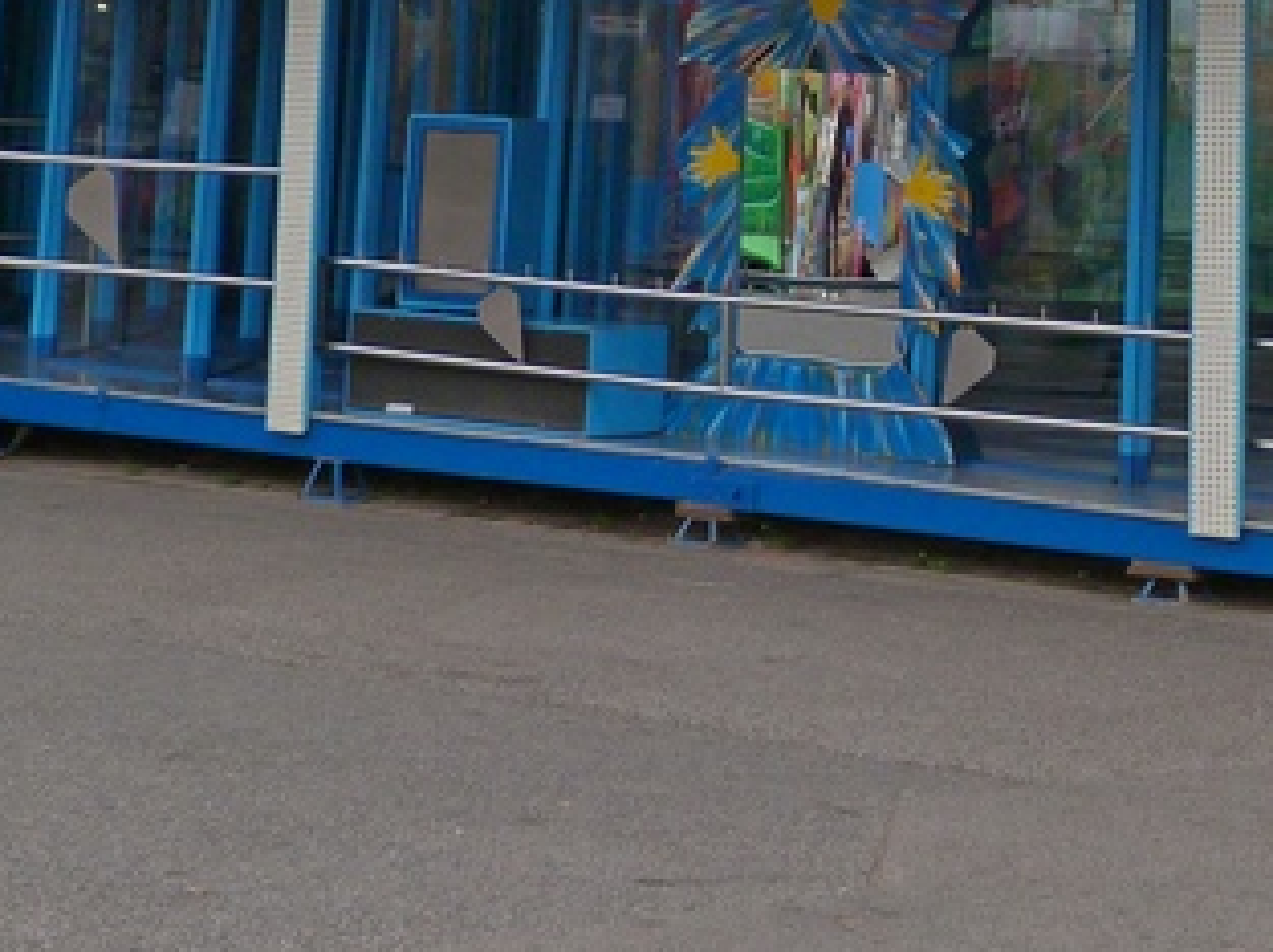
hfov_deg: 20.1
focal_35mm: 96
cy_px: -411
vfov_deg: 14.5
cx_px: 1098
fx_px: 3526
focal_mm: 5.3
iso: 100
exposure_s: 1/250
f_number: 5
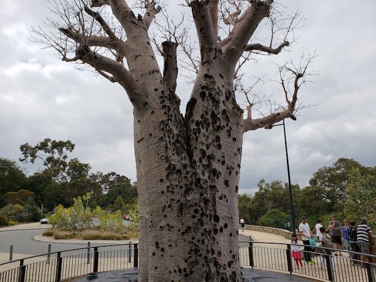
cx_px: 188
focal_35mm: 26
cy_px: 141
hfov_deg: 67.3
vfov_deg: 53.1
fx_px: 282
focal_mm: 4.3
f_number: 2.4
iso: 50
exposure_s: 1/1854
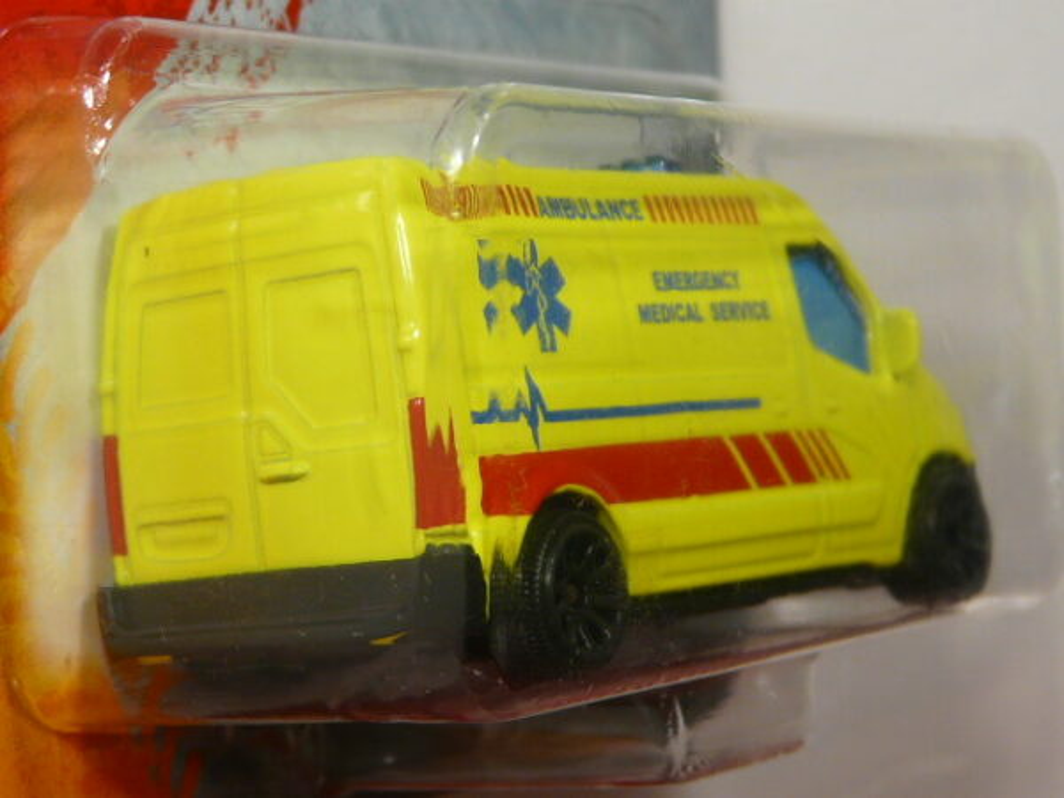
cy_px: 399
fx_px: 3135
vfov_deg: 14.5
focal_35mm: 102
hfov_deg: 19.3
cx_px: 532
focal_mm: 10.5
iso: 100
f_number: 3.2
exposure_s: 1/60
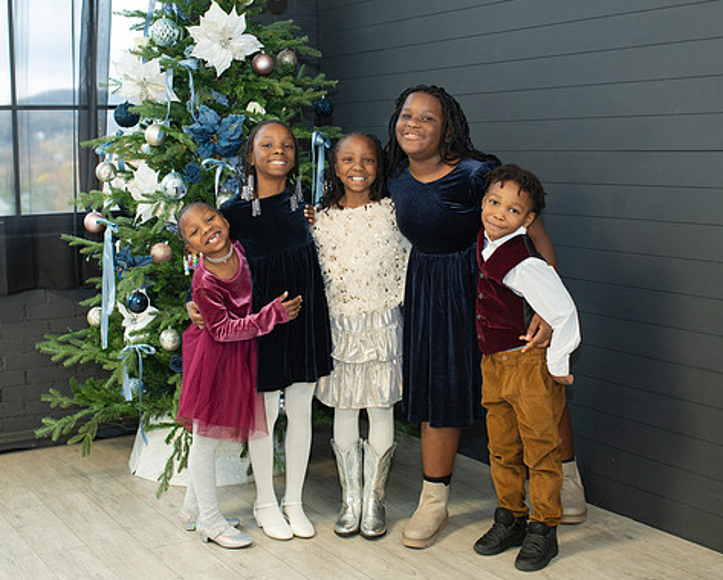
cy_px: 249
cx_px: 352
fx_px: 1092
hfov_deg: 36.6
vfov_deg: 29.7
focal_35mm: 51
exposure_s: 1/200
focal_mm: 35
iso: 900
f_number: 3.5
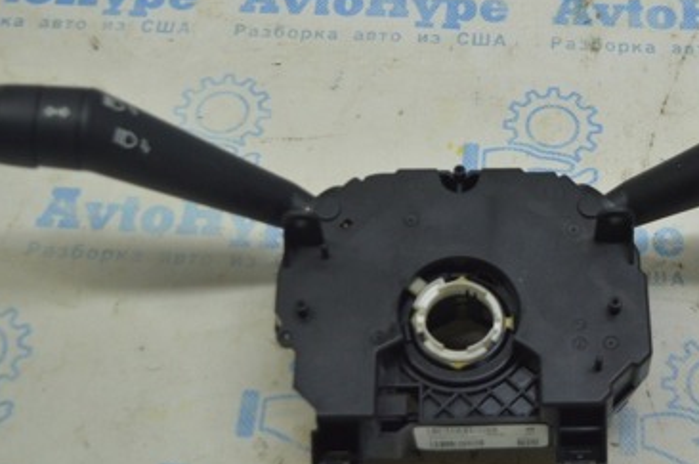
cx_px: 485
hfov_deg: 28.3
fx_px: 1374
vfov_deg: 19.1
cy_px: 177
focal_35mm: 71
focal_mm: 27
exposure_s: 1/80
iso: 400
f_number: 4
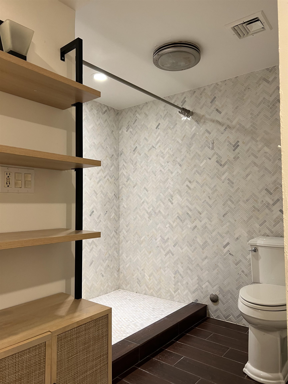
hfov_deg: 53.1
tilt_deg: +2.7
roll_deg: +0.1
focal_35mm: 26
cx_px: 144
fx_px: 288
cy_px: 192
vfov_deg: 67.3
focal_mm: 5.7
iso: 80
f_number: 1.5
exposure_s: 1/60
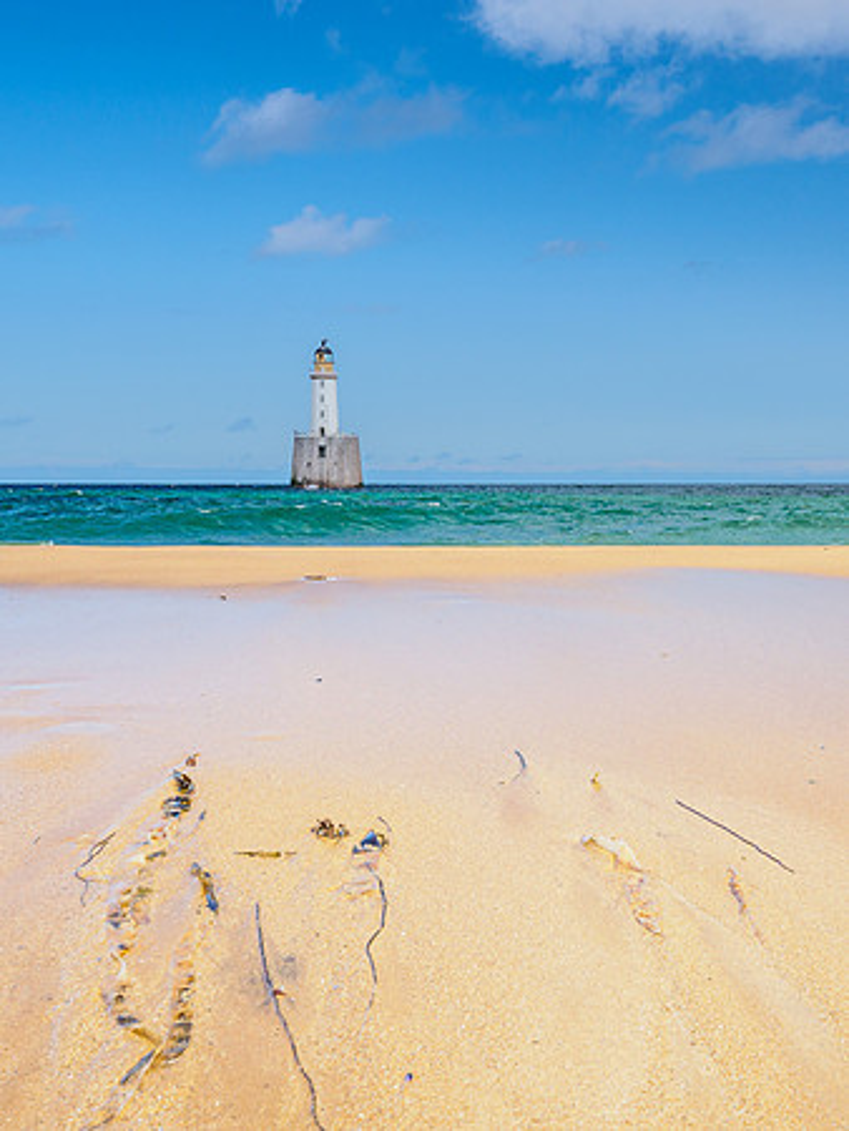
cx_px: 538
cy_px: 565
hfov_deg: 30.1
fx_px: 1572
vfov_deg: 39.5
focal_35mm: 48
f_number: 7.1
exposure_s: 1/100
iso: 200
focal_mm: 18
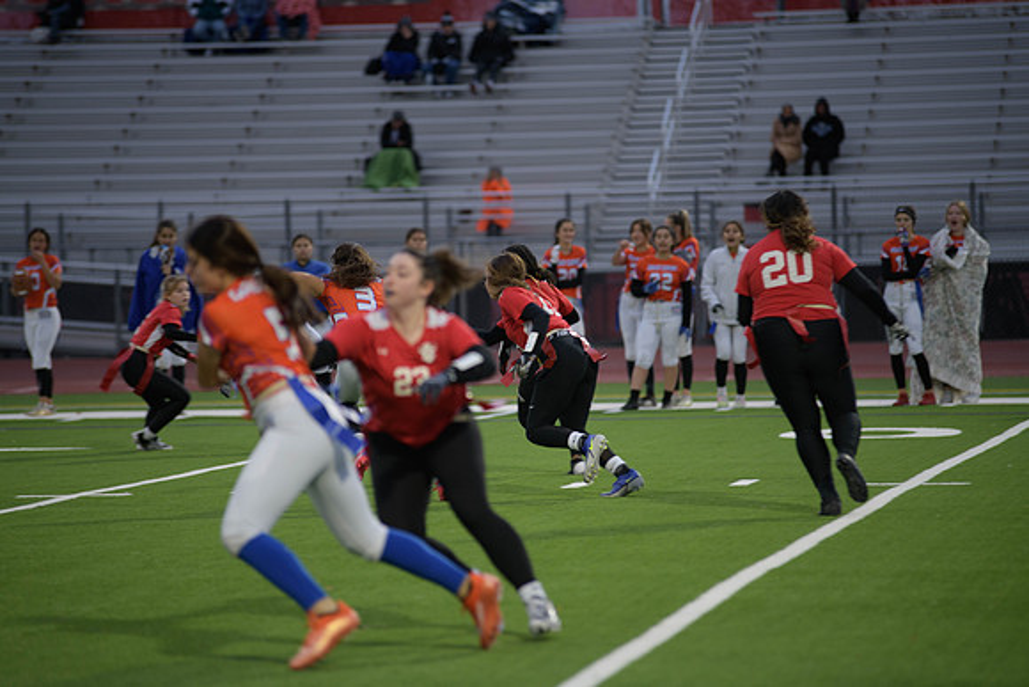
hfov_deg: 10.3
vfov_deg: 6.9
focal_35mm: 200
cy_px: 344
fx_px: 5718
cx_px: 514
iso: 400
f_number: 2.8
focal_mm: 200
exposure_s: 1/200
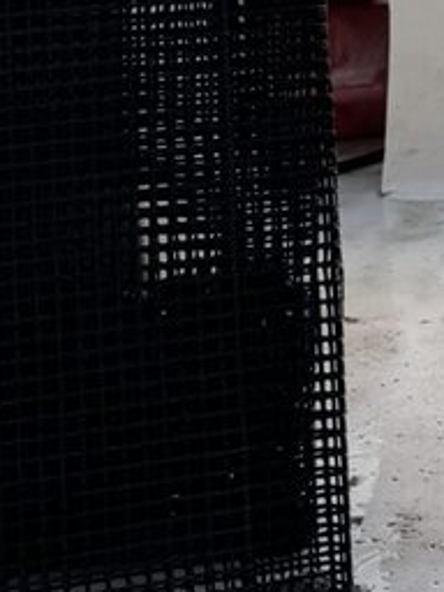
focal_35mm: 150
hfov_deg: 8.8
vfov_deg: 12.0
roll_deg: -1.9
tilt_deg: -5.2
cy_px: -520
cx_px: 1140
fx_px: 2565
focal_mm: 6.76
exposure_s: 1/257
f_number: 1.78
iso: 64
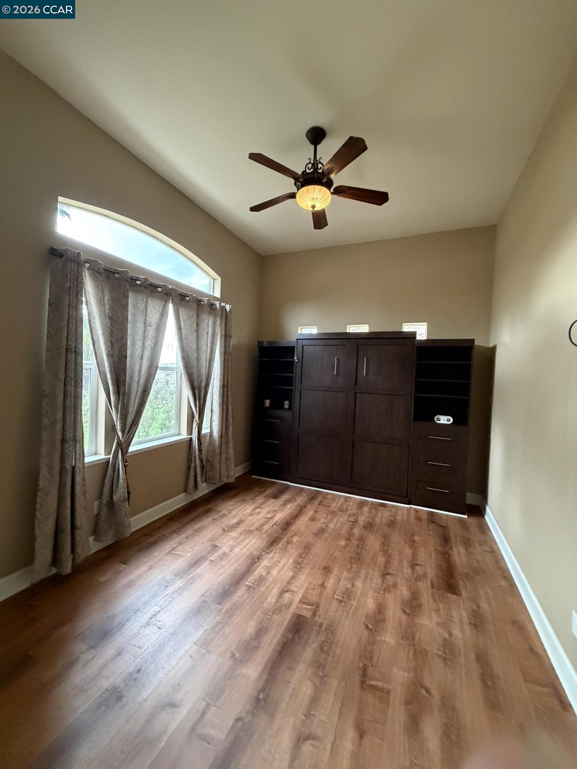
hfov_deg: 85.7
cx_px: 288
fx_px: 311
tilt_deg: -0.6
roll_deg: -2.7
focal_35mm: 14
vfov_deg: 102.1
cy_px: 384
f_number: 2.2
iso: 800
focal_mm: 2.22
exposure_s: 1/60
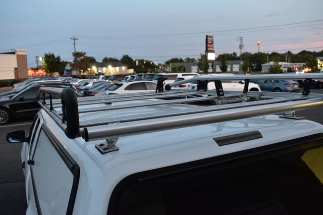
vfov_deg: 41.7
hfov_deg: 59.5
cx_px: 162
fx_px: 282
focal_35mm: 32
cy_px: 108
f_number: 6.3
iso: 1100
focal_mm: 21
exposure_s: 1/15
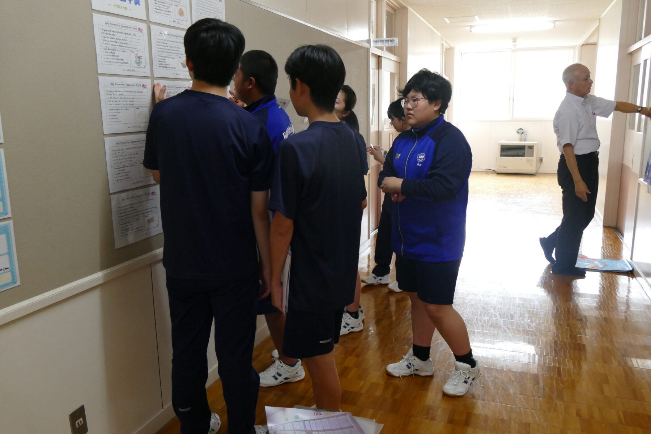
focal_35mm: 29
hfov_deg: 63.7
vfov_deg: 45.0
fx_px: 524
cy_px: 217
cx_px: 326
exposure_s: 1/80
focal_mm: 10.6
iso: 1250
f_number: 3
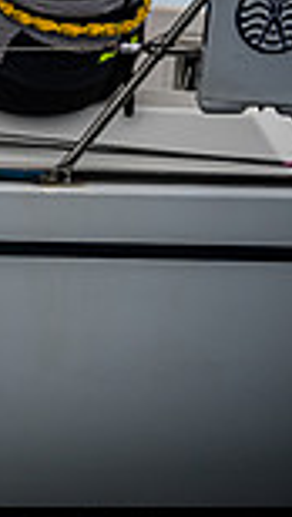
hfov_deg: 2.2
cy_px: -112
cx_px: -668
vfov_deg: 3.9
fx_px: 7587
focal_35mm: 553
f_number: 7.1
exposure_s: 1/2500
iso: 640
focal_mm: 140
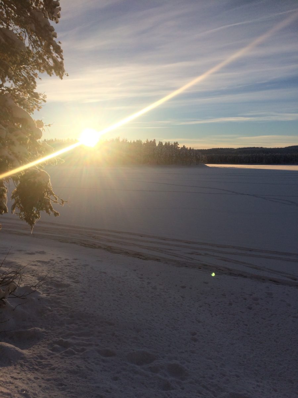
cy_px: 199
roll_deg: +0.2
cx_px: 149
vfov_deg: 61.7
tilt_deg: -7.2
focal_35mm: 29
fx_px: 333
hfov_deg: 48.2
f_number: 2.2
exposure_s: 1/3731
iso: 32
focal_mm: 4.15
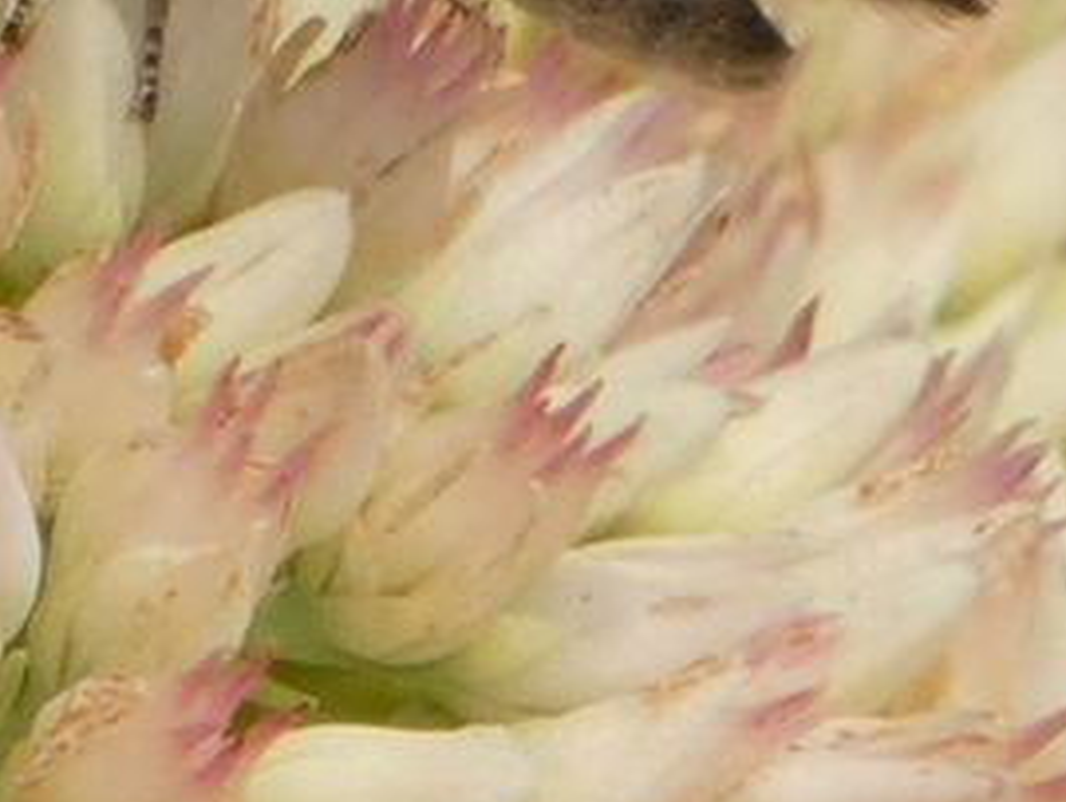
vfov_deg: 0.7
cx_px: 223
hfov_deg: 1.0
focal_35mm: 2085
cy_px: -352
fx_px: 64265
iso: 80
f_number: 5.6
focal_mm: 118.5
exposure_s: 1/400
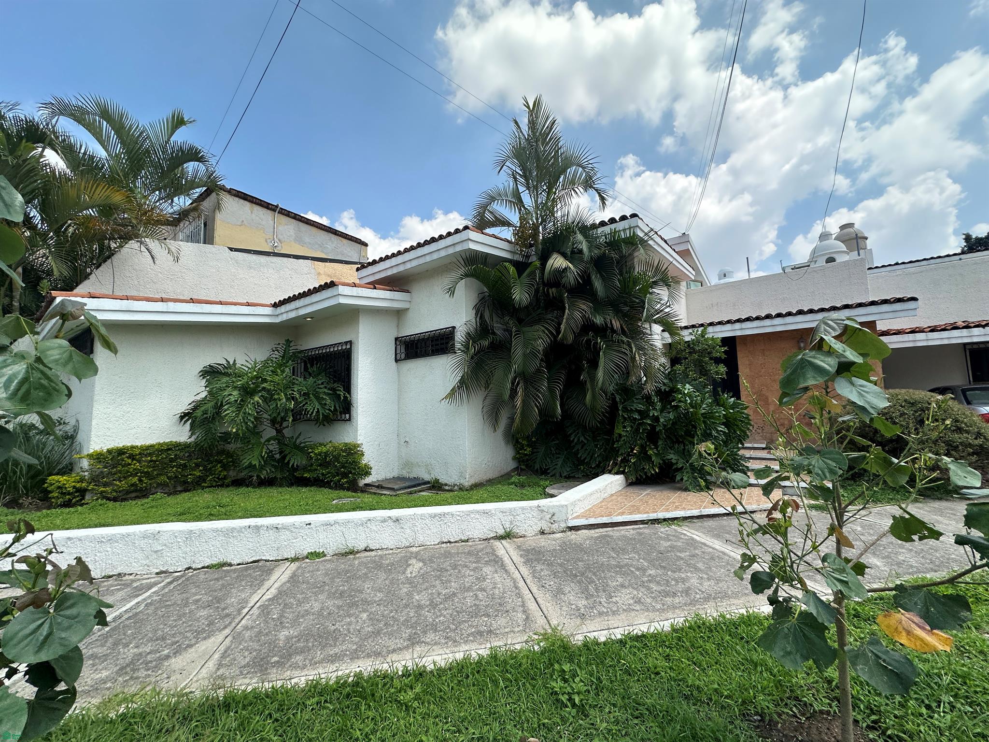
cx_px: 494
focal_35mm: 14
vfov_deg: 85.7
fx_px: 400
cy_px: 371
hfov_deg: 102.1
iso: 50
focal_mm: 2.22
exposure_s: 1/1247
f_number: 2.2
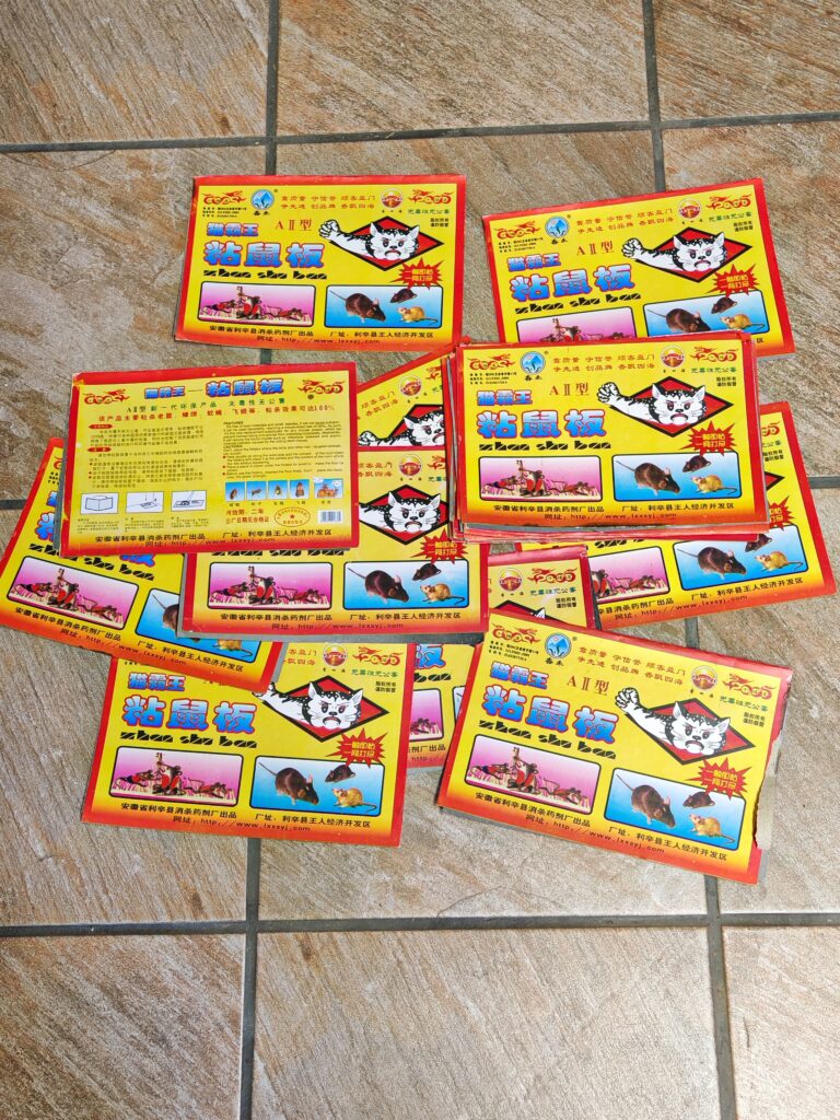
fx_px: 1391
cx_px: 420
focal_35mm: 43
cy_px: 560
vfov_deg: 43.9
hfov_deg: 33.6
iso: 640
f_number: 1.9
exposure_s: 1/33
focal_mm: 6.67
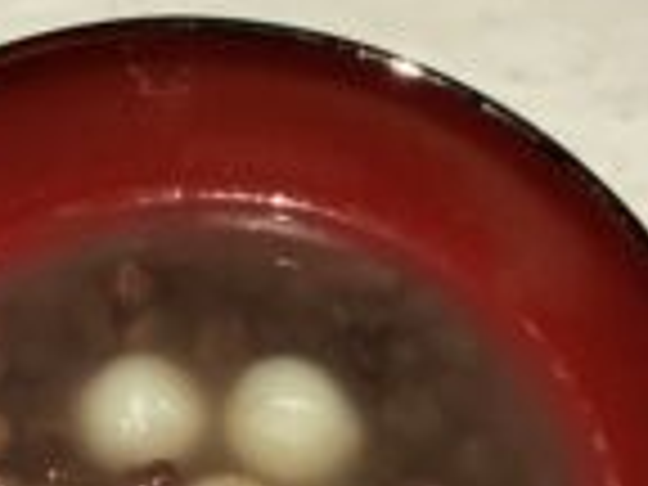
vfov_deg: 17.4
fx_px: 1516
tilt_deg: -66.0
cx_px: 133
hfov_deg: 23.8
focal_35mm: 81
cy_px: 578
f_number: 2.4
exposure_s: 1/30
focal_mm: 3.3
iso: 640
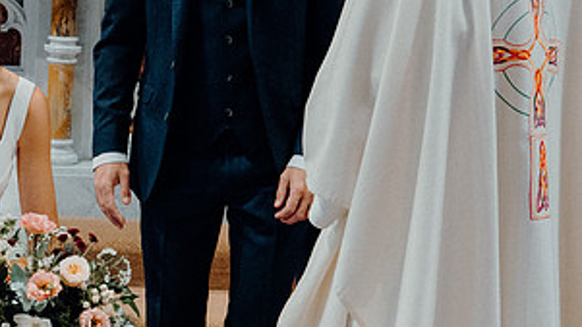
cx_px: 46
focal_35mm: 103
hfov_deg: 20.3
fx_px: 1589
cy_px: 59
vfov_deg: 11.7
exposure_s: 1/160
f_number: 3.5
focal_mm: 34
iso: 2500
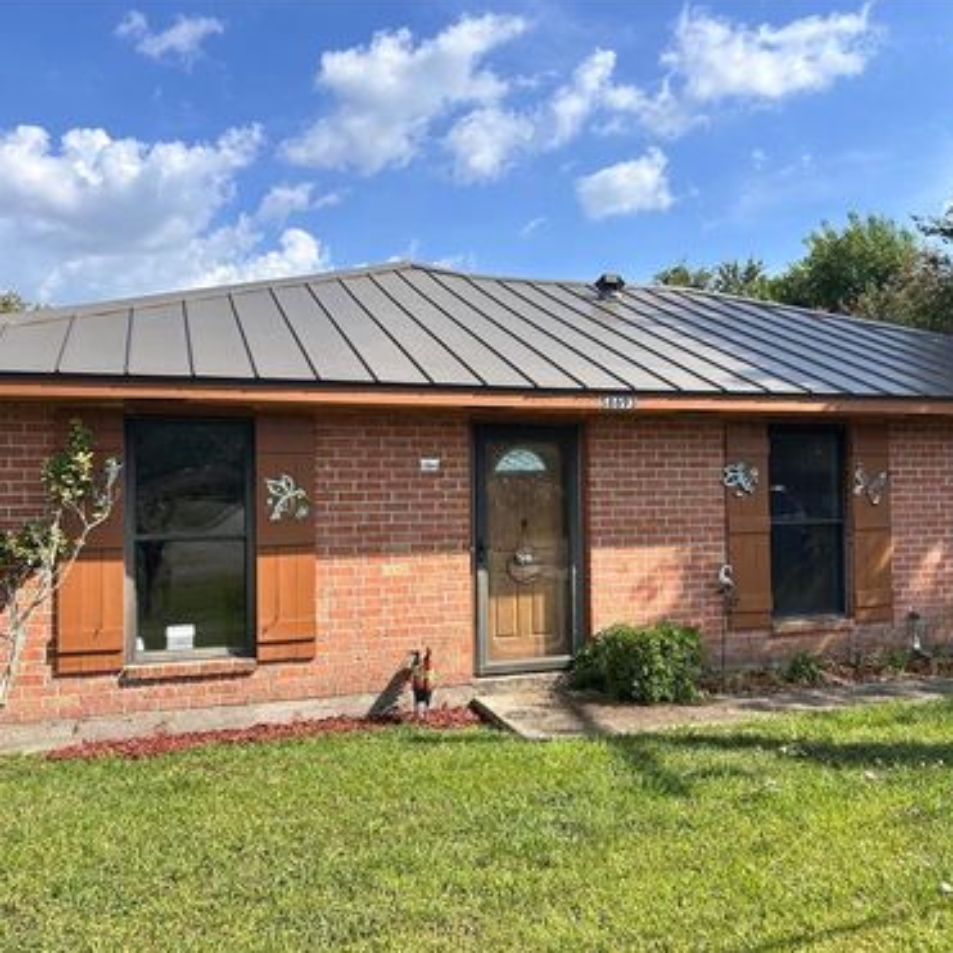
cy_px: 474
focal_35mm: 31
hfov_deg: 52.5
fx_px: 966
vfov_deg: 52.5
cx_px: 519
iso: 50
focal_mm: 5.7
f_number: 1.5
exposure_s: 1/3460
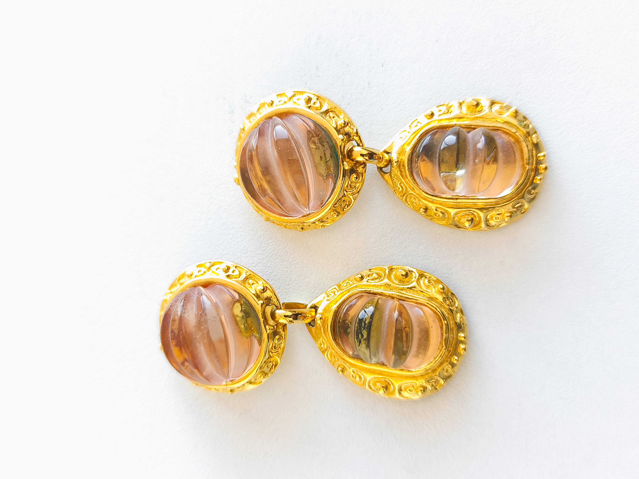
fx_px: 591
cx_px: 320
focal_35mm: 32
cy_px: 240
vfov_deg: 44.2
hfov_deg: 56.8
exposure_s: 1/10
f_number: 1.65
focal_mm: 6.14
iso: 50
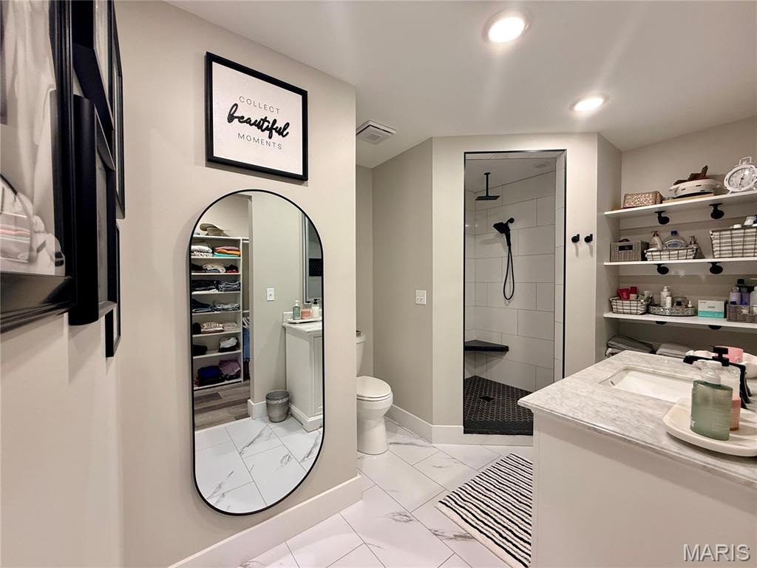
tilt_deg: -0.9
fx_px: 306
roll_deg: +0.5
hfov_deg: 102.1
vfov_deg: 85.7
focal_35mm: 14
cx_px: 378
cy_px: 284
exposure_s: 1/120
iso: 250
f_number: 2.2
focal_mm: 2.22
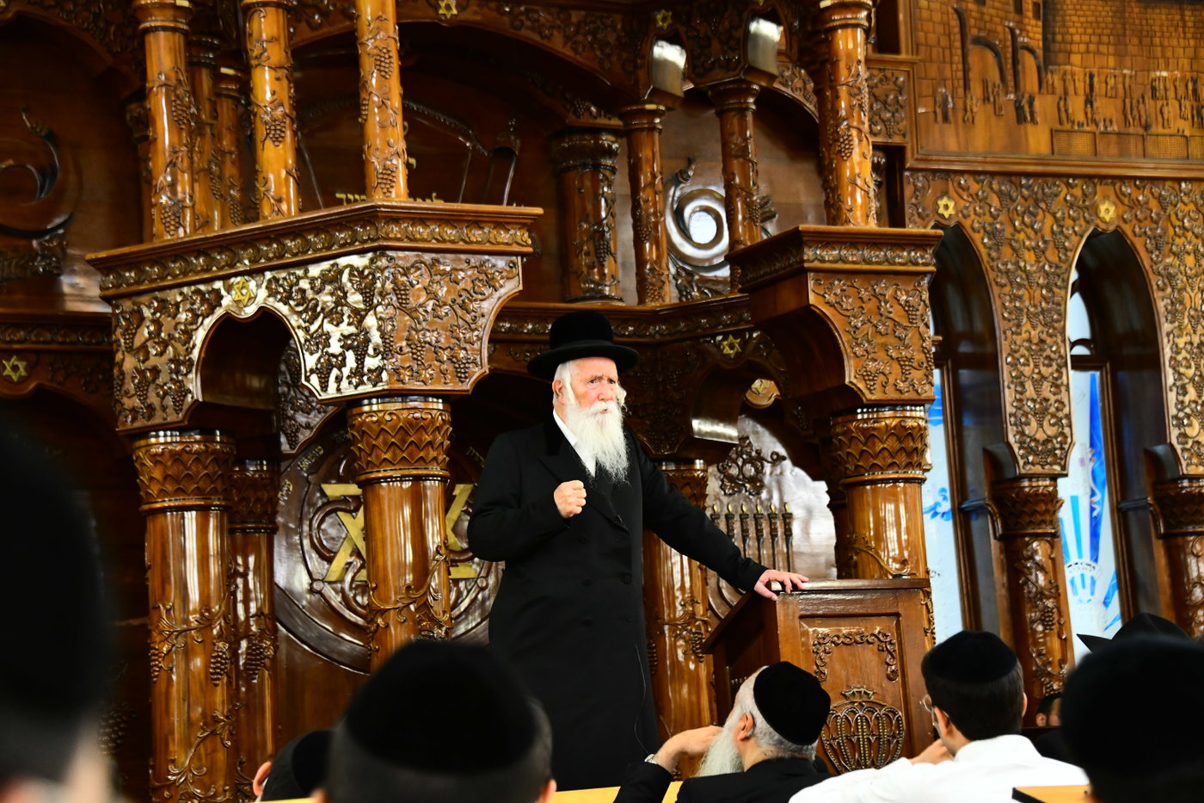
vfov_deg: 16.6
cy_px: 402
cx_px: 602
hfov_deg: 24.8
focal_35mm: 82
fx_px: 2742
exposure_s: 1/160
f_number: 5.6
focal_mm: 82
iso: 3200
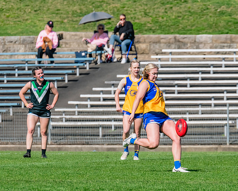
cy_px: 112
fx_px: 4897
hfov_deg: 2.8
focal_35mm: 695
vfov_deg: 2.2
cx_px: 154
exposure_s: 1/1600
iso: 800
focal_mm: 420
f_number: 11
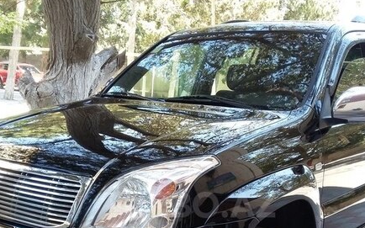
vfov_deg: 25.0
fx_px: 497
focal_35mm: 50
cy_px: 205
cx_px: 189
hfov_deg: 40.3
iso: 100
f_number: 2.2
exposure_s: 1/100
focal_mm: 3.3
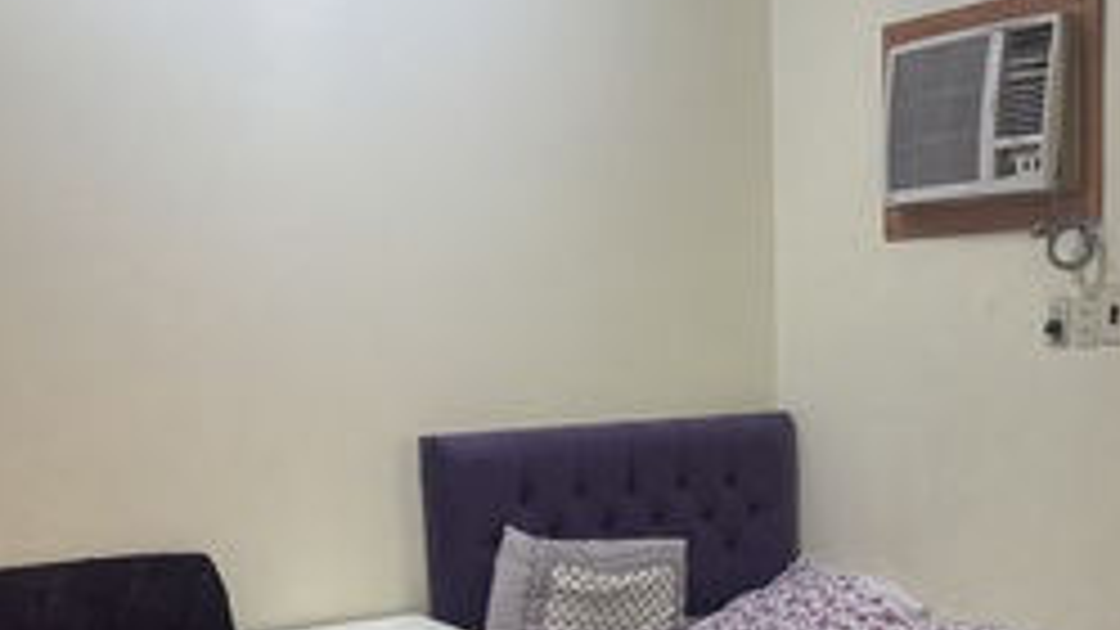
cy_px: 628
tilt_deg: -12.8
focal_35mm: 52
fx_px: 1544
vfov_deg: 22.2
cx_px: 726
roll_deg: +2.0
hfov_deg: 39.5
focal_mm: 5.96
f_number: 1.6
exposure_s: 1/60
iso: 320
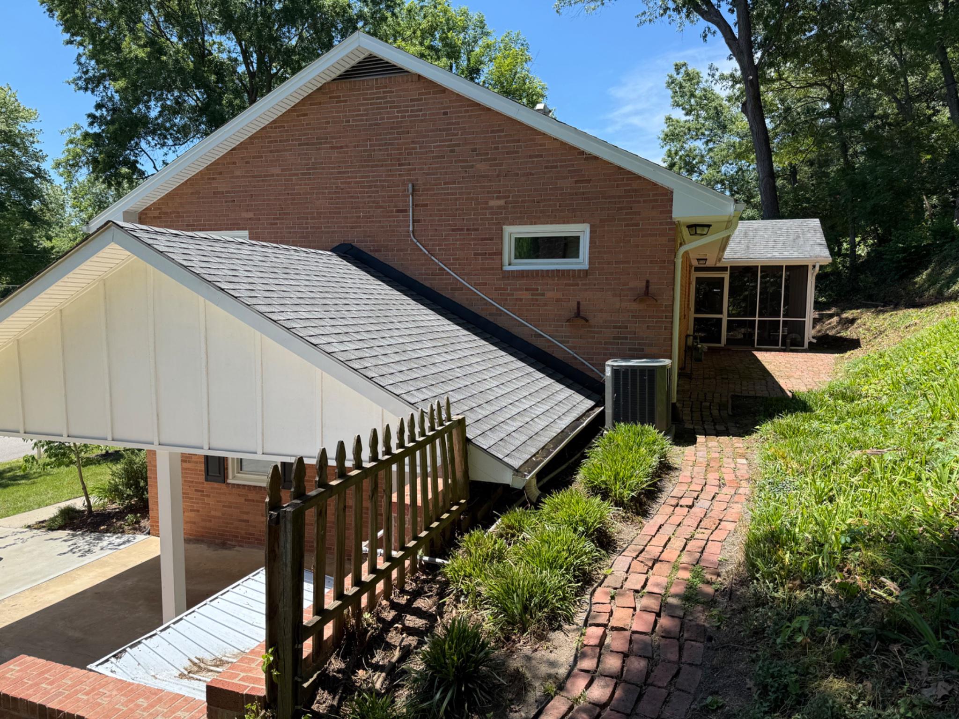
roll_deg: +0.1
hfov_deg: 71.6
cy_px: 360
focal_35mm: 24
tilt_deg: -5.4
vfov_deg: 56.8
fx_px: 665
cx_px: 480
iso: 80
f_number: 1.78
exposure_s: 1/1855
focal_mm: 6.76
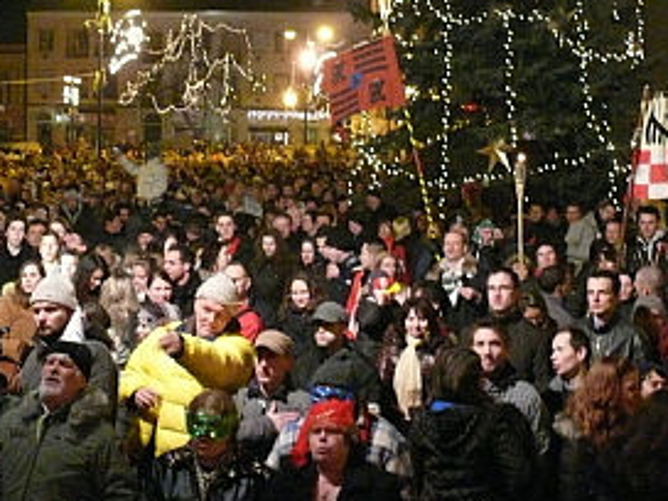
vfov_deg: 25.0
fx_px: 1119
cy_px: 142
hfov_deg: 33.2
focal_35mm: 58
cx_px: 280
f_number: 2.8
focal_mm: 7.4
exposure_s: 1/15
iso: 800
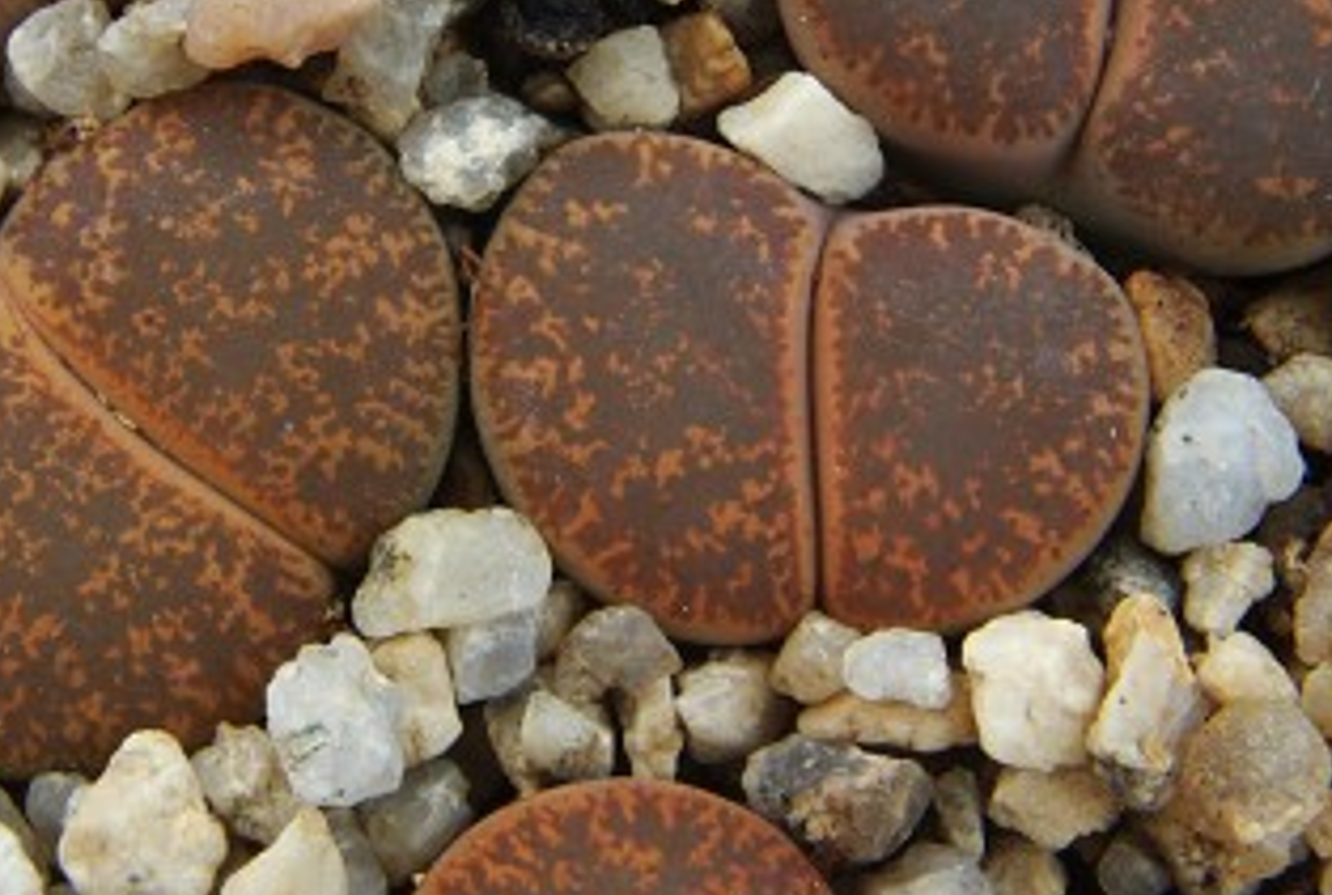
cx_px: 530
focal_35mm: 167
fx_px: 6194
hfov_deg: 12.3
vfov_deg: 8.3
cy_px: 210
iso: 100
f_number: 38
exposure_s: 1
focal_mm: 70
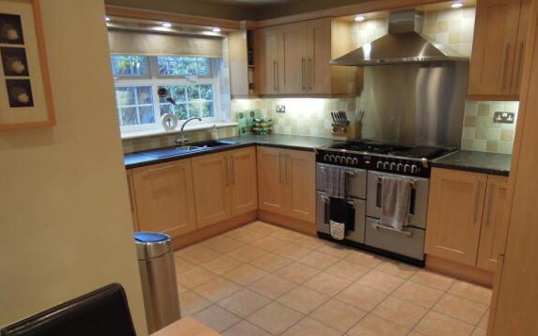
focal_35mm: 26
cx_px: 273
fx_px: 381
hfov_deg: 70.4
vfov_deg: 47.4
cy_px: 194
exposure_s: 1/30
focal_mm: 4.3
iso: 220
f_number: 2.8
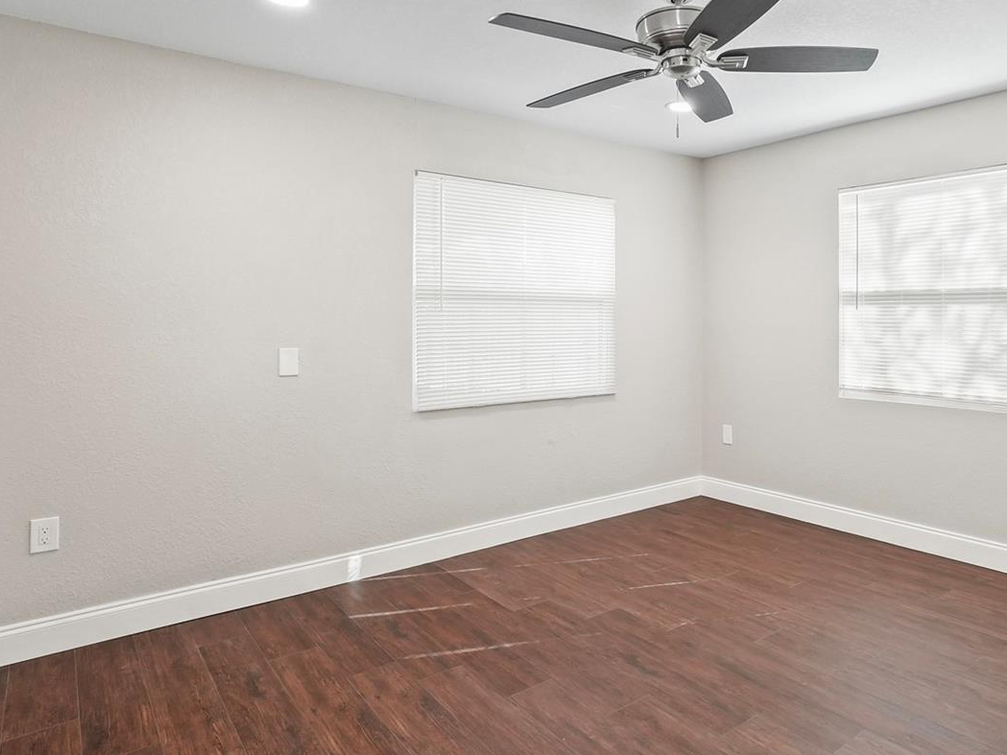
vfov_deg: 61.0
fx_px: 640
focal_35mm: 22
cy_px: 340
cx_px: 703
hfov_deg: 73.1
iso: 800
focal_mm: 10
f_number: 7.1
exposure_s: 1/8
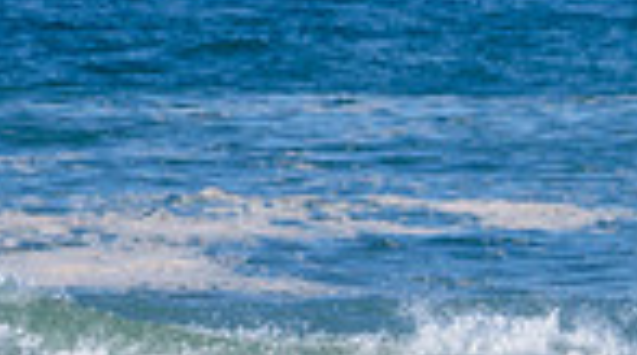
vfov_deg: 0.6
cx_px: 917
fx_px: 35670
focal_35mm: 2116
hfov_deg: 1.0
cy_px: 470
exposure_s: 1/2000
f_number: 5.6
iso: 180
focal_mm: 500
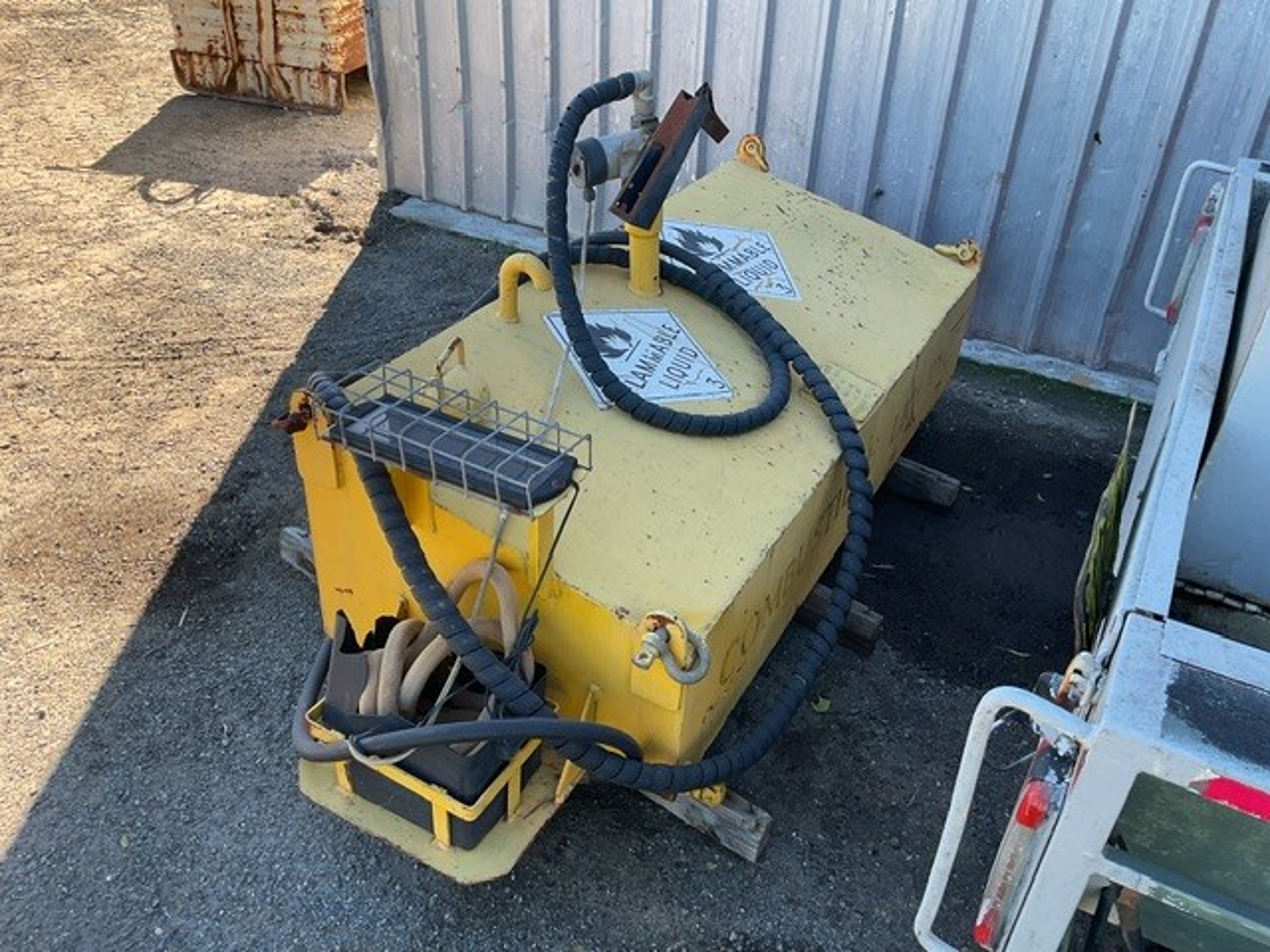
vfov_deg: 48.2
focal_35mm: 29
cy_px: 476
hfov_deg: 61.7
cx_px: 635
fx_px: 1064
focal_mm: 3
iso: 16
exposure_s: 1/154
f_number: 1.8
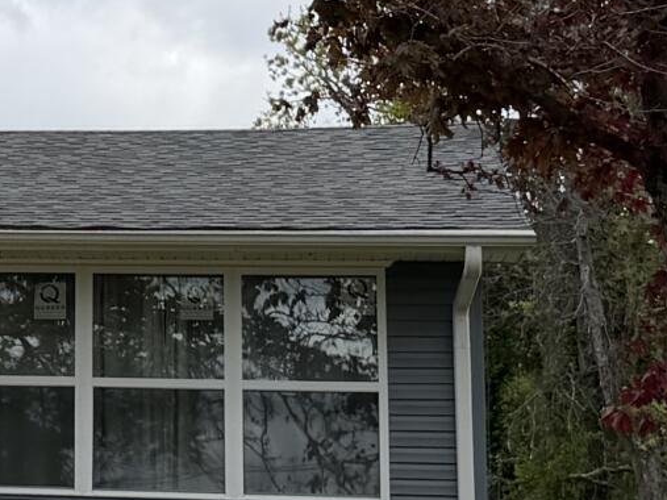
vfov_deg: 10.4
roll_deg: -1.1
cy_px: 121
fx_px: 2735
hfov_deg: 13.2
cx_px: -303
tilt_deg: +10.5
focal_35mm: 142
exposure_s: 1/4167
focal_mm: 6.76
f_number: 1.78
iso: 80
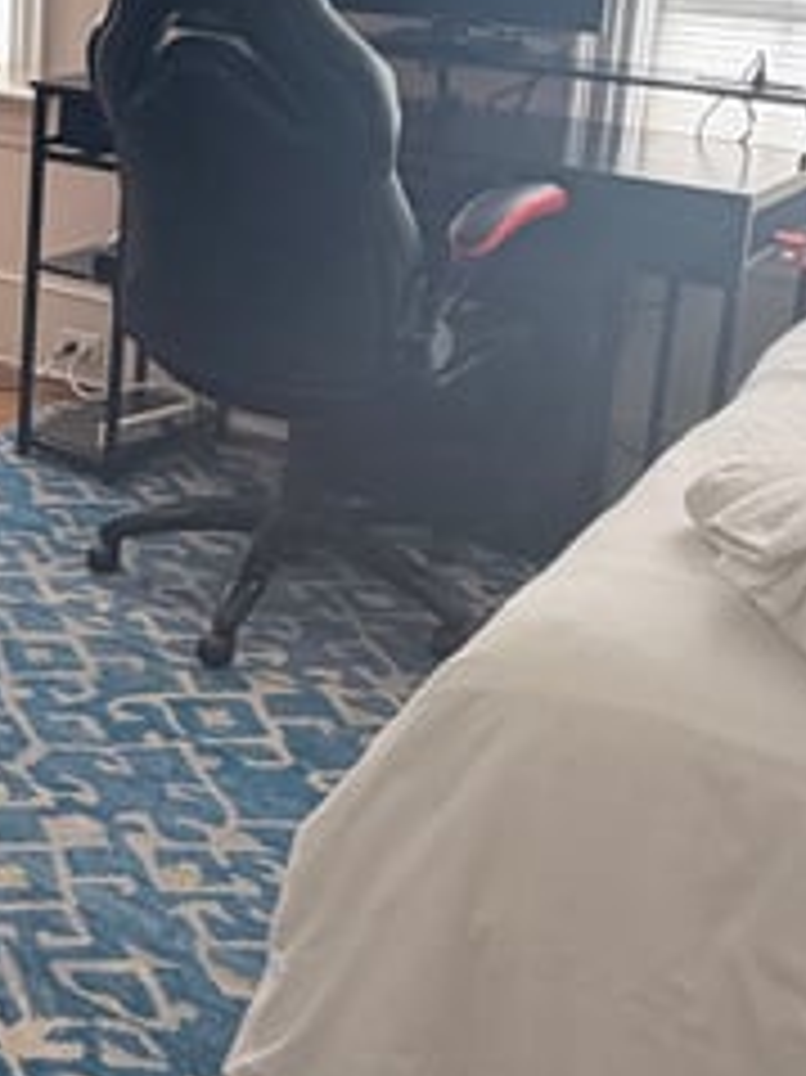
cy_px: 259
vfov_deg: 31.6
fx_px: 1864
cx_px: -36
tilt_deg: -13.6
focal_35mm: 60
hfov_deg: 23.2
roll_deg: -1.5
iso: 125
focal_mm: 2.22
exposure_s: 1/121
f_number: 2.2
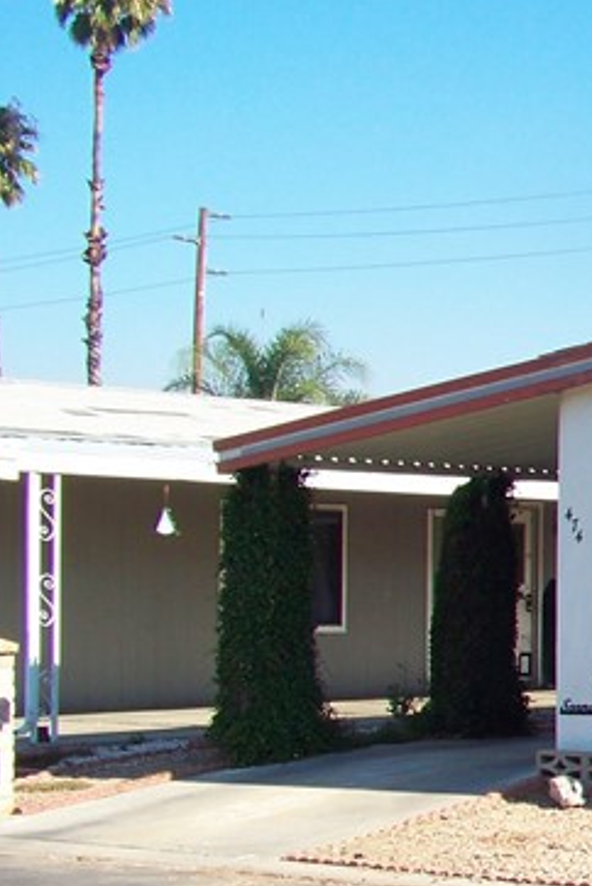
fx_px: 2388
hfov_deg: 12.5
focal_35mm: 97
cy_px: 641
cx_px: 1174
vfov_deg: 20.9
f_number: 3.6
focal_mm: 5.85
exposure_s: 1/400
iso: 64
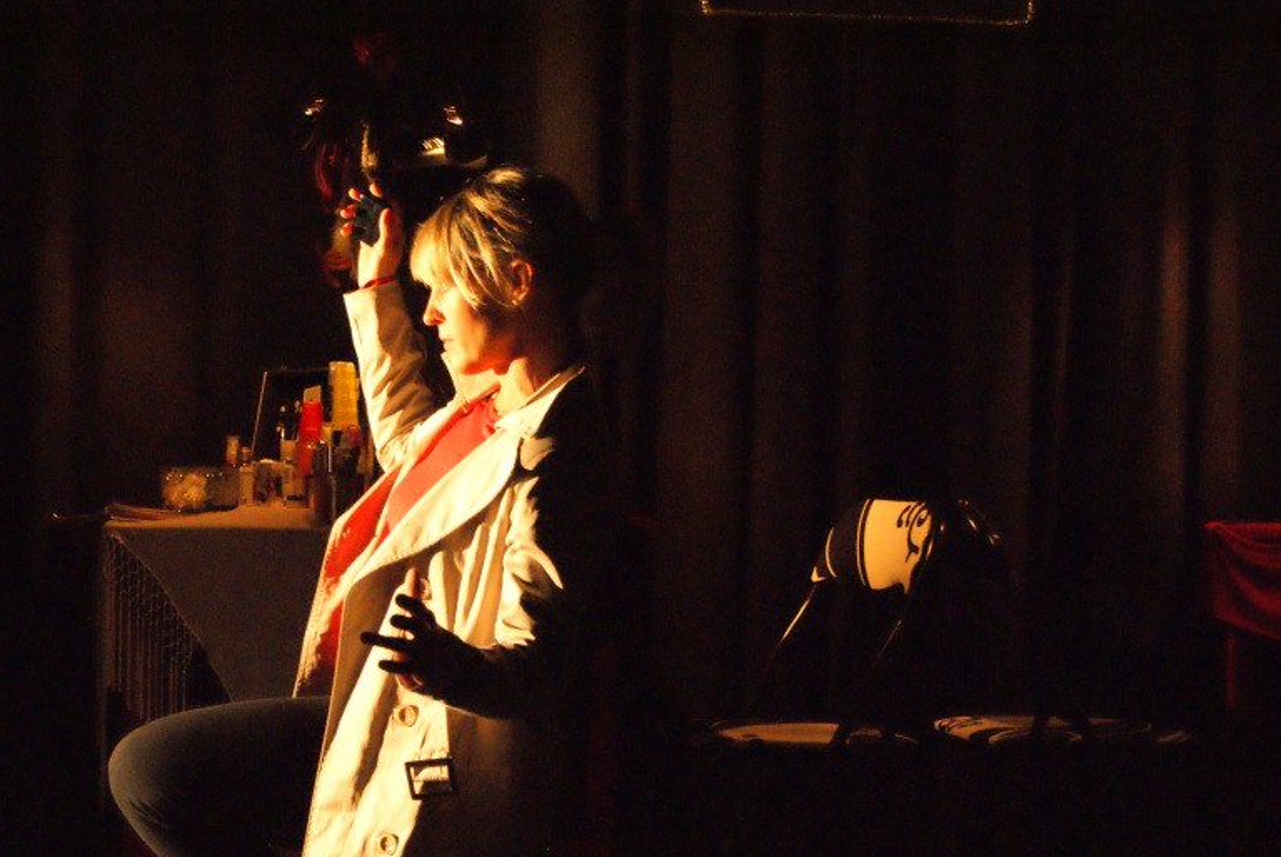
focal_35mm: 100
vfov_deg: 13.7
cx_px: 450
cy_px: 566
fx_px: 3562
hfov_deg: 20.3
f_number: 5.6
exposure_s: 1/15
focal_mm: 50
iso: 3200
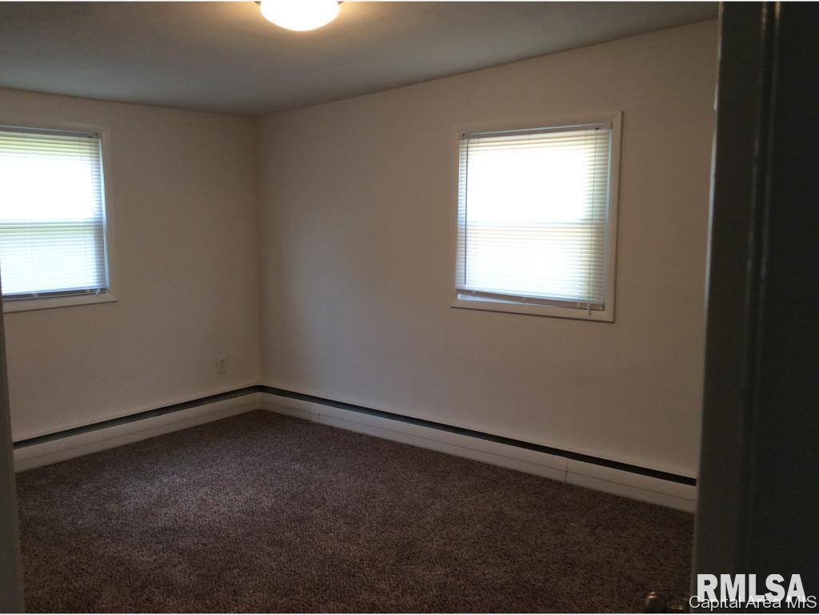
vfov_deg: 44.2
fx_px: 757
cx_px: 410
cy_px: 308
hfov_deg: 56.8
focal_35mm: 32
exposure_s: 1/24
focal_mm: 3.3
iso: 40
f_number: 2.4
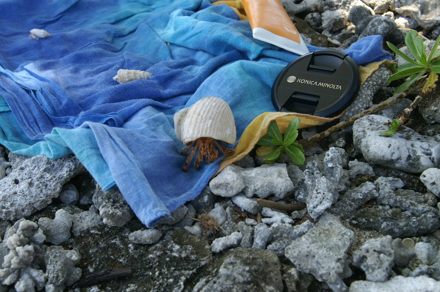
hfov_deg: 36.0
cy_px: 145
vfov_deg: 24.3
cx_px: 211
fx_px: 678
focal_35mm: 56
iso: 100
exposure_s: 1/80
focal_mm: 35
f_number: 8
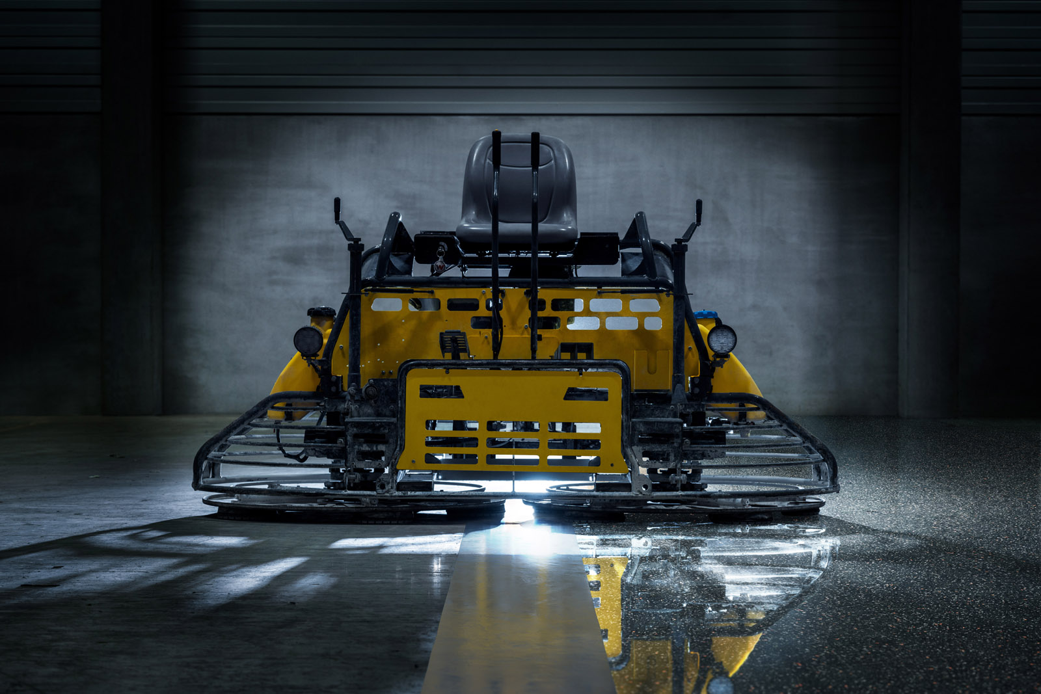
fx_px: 3036
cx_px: 520
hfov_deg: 19.5
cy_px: 347
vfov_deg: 13.0
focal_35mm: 105
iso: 160
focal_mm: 105
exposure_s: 1/10
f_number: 6.3
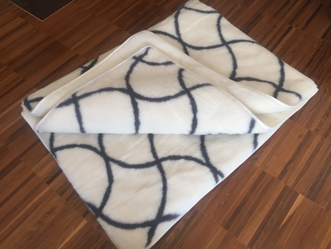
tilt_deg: -58.4
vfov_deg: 48.2
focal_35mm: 29
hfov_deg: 61.7
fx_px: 277
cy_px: 124
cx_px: 166
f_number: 2.2
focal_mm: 4.15
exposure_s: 1/33
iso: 32
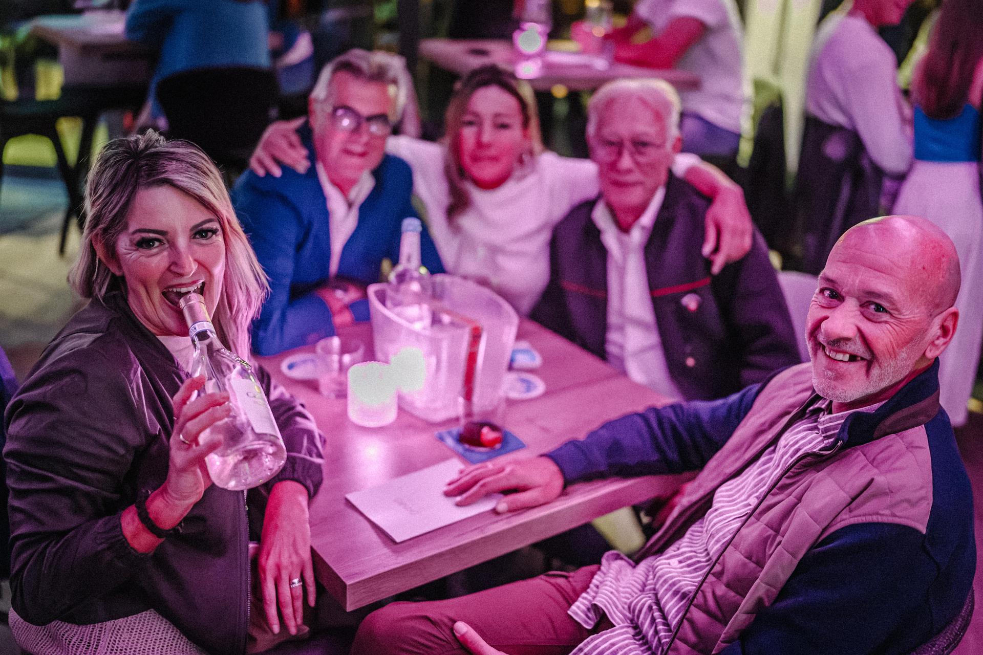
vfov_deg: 37.9
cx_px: 492
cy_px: 328
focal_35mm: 35
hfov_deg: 54.4
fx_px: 956
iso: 12800
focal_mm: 35
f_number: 1.2
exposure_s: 1/160
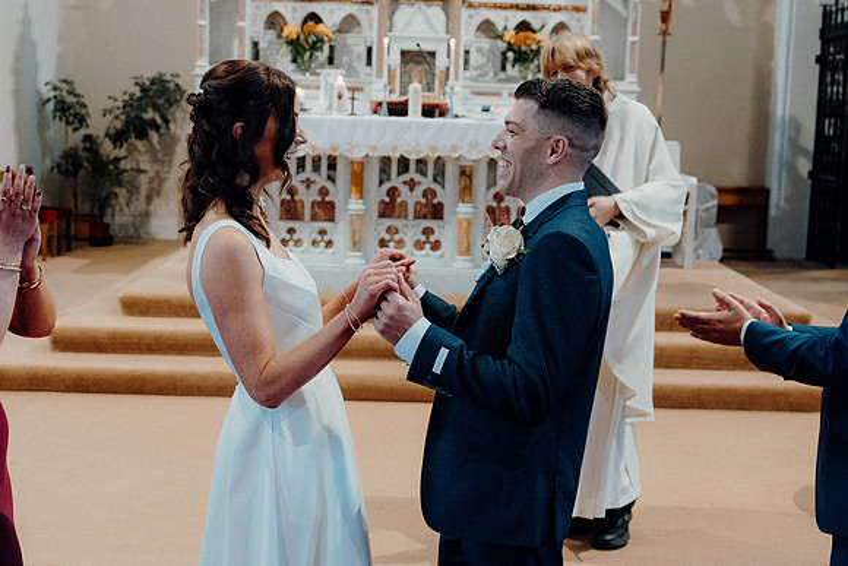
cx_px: 424
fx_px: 1272
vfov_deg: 25.1
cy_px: 283
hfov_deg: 36.9
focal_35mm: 54
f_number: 3.5
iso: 3200
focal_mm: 36
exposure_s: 1/160
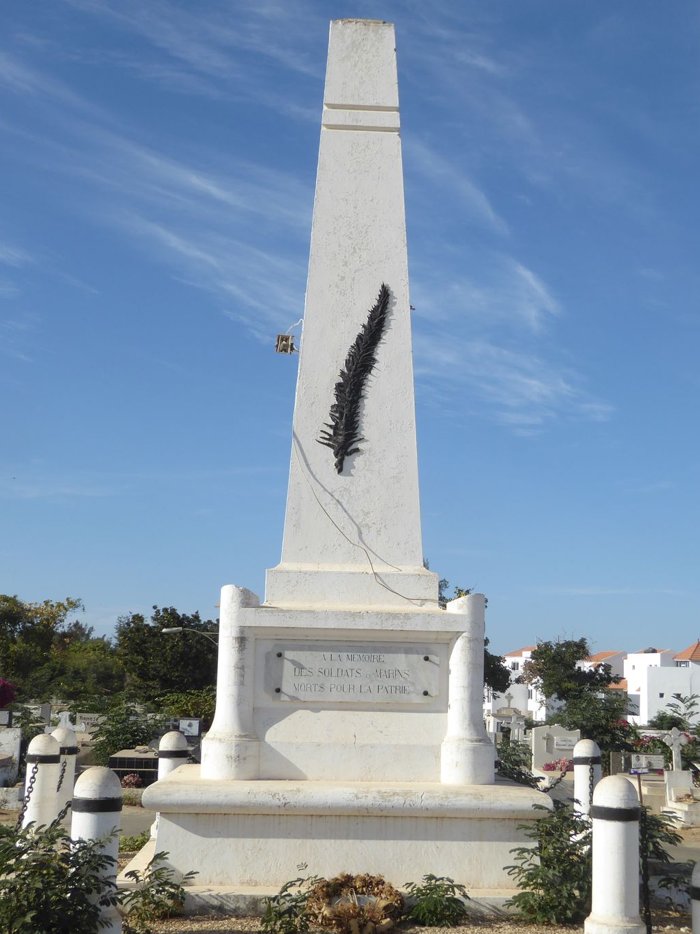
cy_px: 494
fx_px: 1268
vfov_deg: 40.4
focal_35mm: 47
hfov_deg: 30.8
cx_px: 394
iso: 80
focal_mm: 7.2
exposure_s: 1/1000
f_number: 3.8
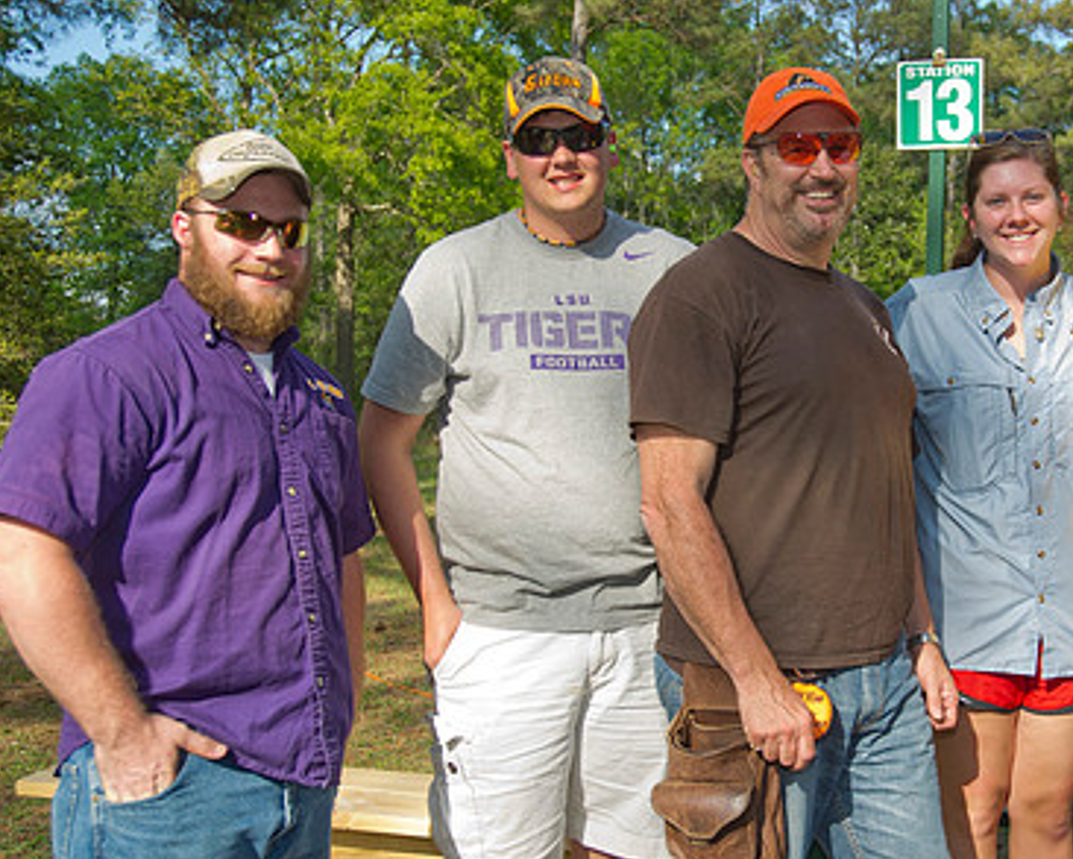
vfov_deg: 29.1
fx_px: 1652
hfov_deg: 35.2
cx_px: 806
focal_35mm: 52
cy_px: 460
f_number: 5.6
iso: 100
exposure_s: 1/200
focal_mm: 35
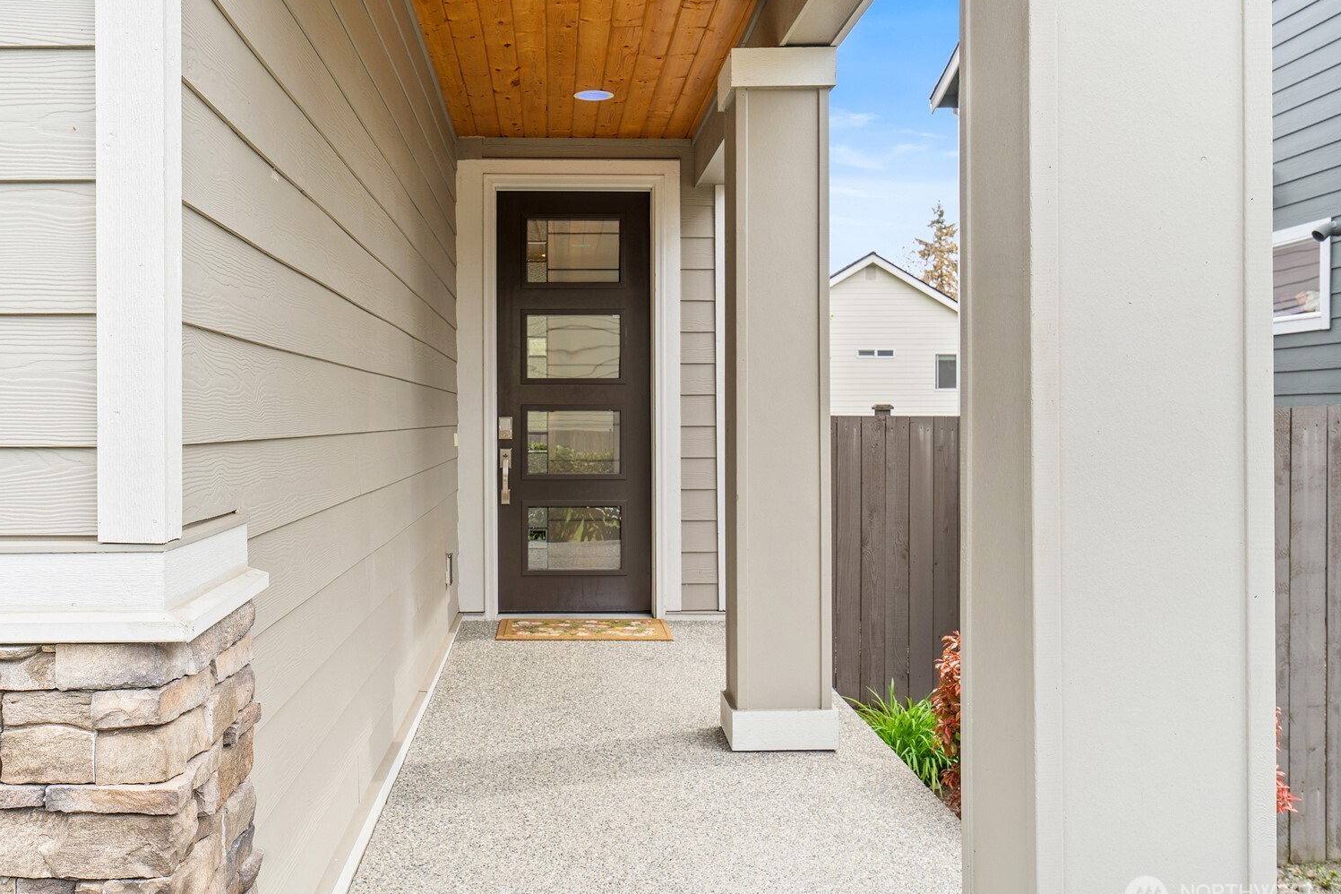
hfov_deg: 55.6
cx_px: 582
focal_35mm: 34
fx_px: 1266
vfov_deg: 38.9
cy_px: 425
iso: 100
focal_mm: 30
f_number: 8
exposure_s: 1/100
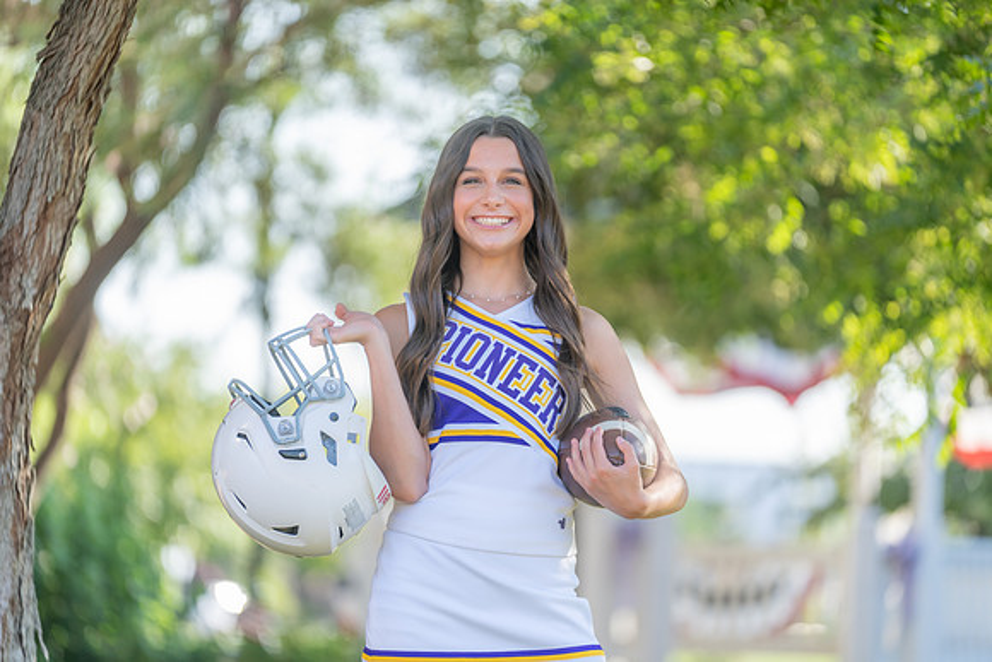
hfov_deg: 12.2
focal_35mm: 168
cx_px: 496
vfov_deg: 8.2
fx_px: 4630
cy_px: 331
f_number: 2.8
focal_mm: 168
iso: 100
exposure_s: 1/320
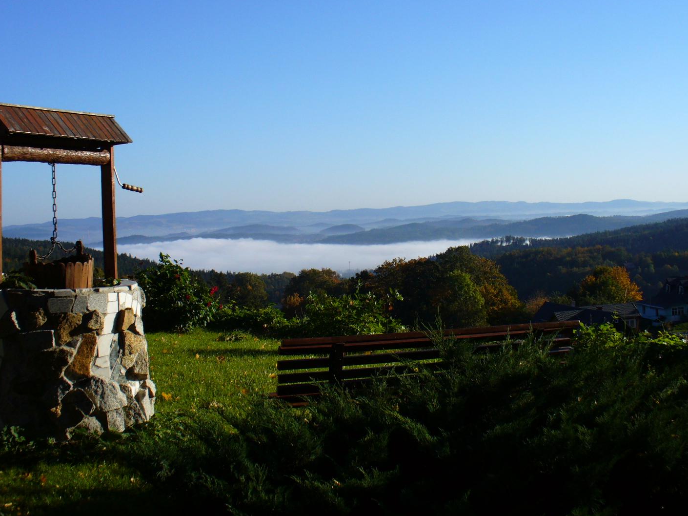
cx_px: 371
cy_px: 227
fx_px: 835
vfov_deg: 34.3
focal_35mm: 42
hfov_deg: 44.8
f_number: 5.6
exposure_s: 1/400
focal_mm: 6.1
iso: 80
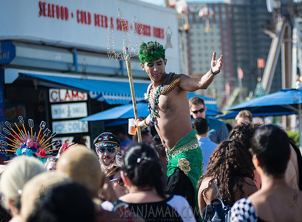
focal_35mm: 131
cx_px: 165
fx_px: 1136
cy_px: 79
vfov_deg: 11.2
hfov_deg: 15.1
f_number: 2.8
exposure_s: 1/2000
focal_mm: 92
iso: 125
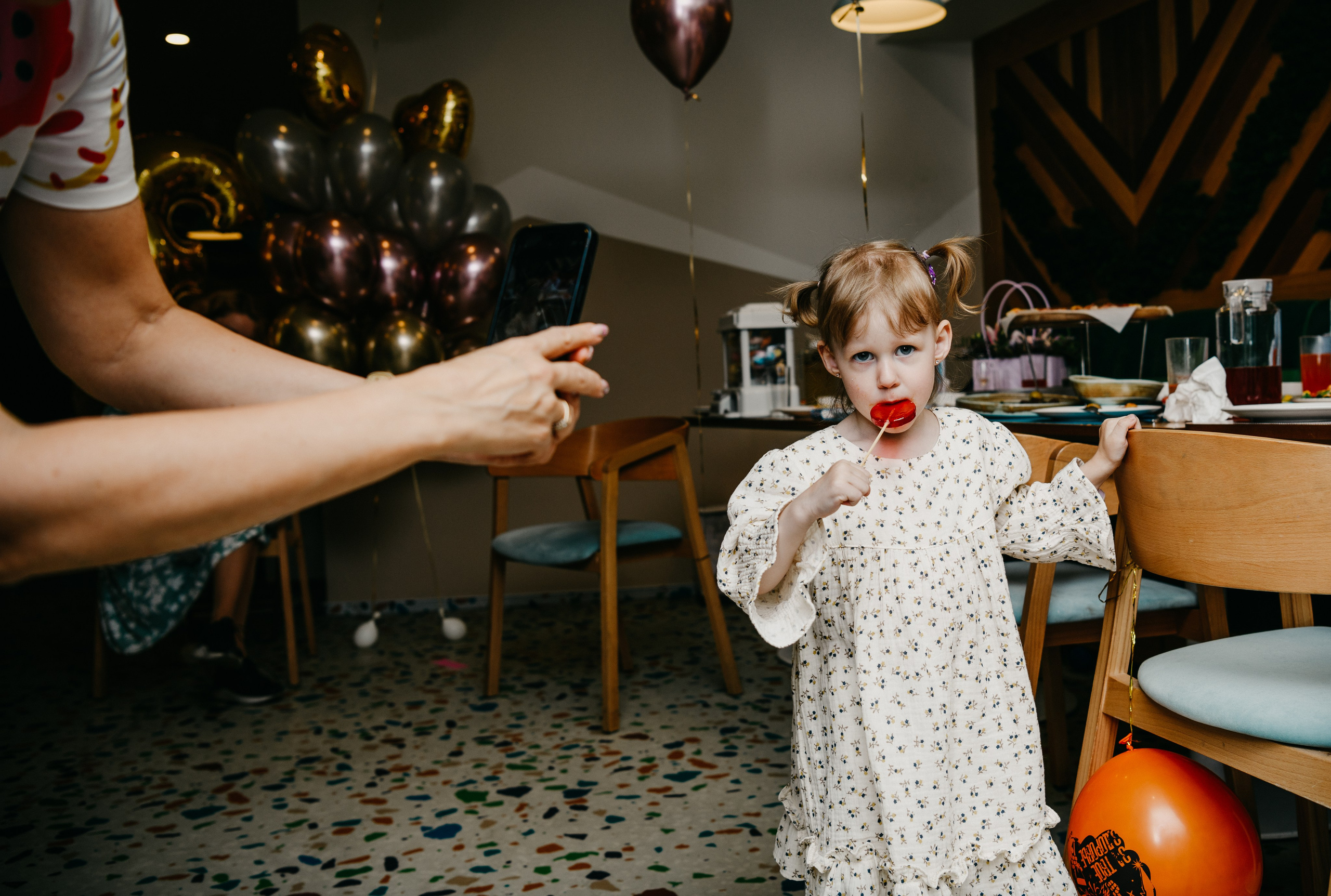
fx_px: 1300
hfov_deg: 54.1
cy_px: 409
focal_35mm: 35
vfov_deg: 38.0
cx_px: 731
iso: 125
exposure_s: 1/160
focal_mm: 32
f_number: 3.5
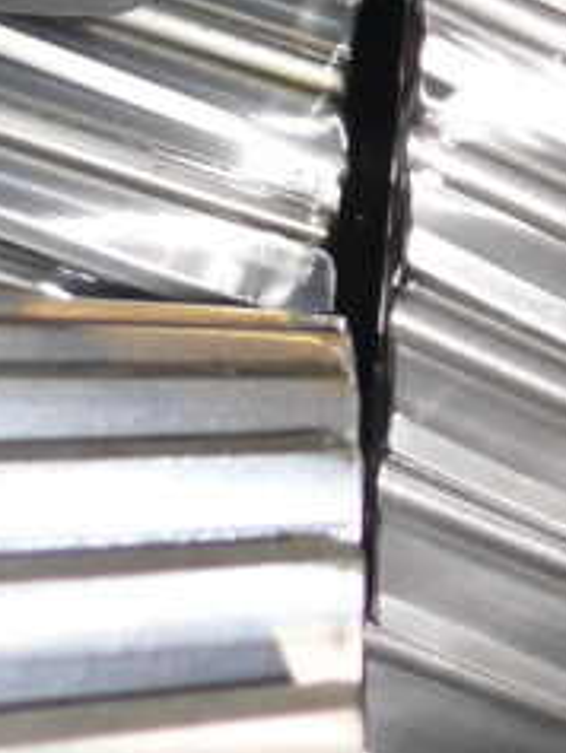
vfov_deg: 12.1
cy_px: -569
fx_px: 3289
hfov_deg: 9.6
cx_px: 846
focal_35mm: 151
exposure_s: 1/30
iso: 100
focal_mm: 7.4
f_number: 2.8
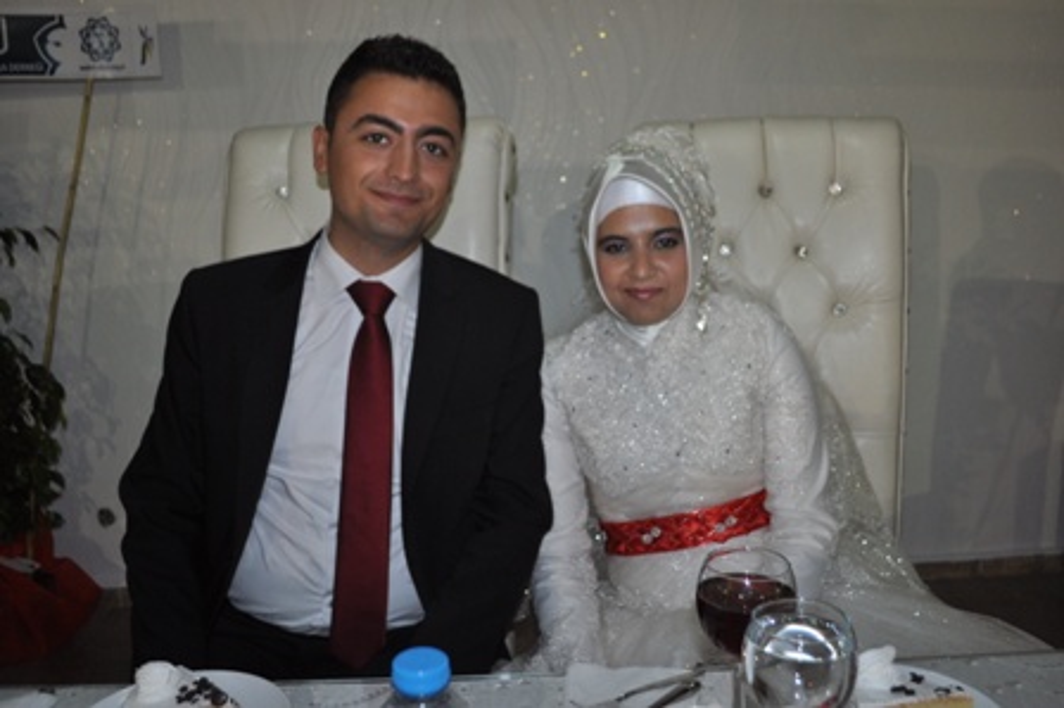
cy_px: 354
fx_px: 975
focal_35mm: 33
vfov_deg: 39.9
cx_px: 532
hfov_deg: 57.3
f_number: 3.8
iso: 640
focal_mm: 22
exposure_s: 1/60
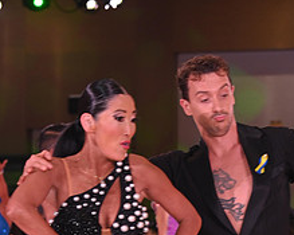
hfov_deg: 11.1
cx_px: 130
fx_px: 1513
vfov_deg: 8.7
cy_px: 349
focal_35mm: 174
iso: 1000
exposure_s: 1/200
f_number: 5.6
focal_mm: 70
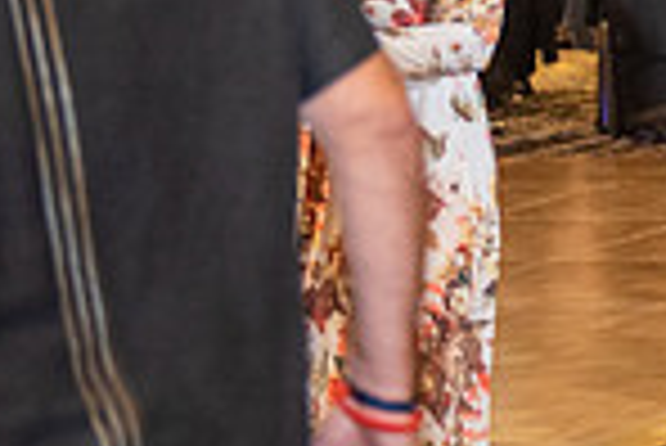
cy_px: -232
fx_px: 3629
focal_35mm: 196
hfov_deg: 9.8
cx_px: 1278
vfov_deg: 6.9
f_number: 2.8
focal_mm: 50
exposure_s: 1/50
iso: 1600
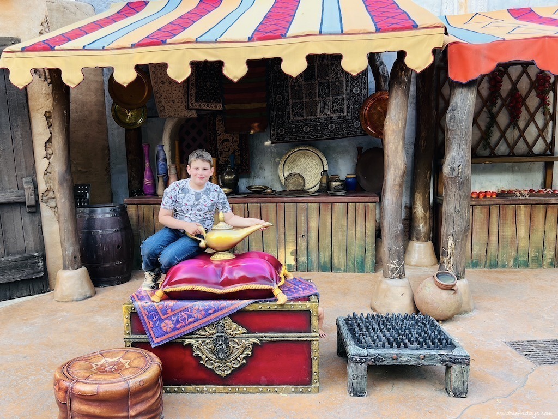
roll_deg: +2.7
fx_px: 419
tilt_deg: -9.0
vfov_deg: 53.1
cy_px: 210
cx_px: 279
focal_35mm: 26
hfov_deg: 67.3
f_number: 1.5
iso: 50
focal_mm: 5.7
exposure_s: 1/121
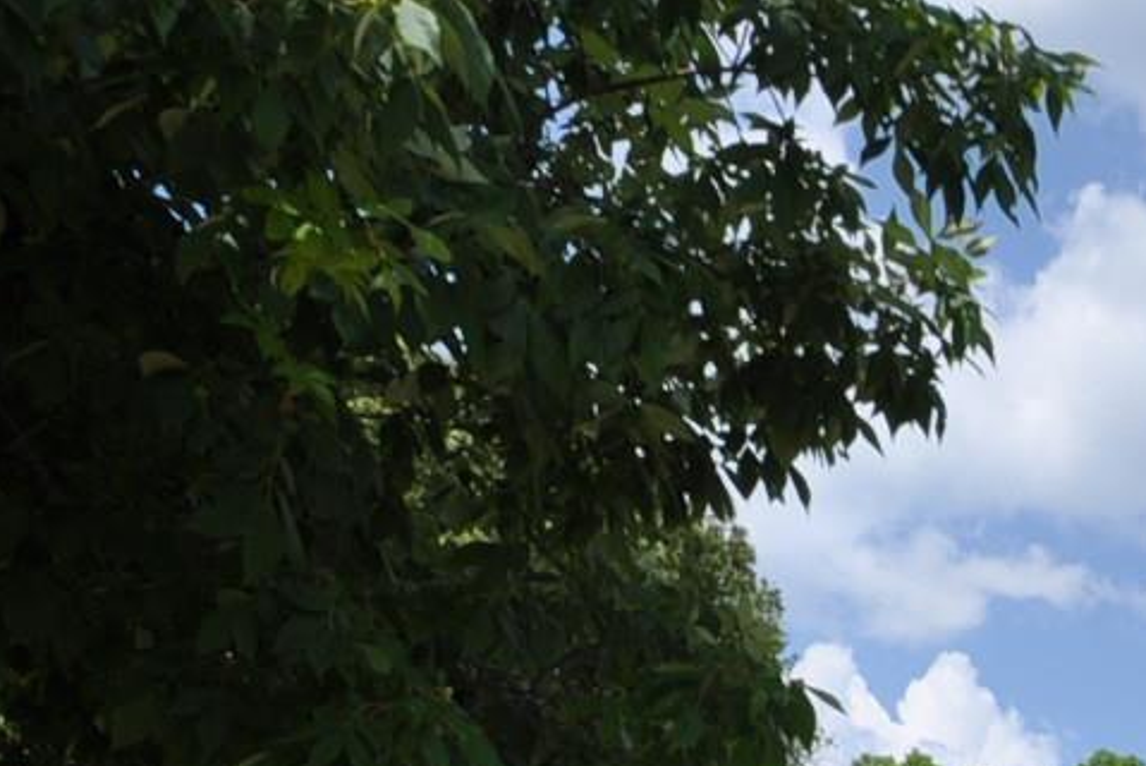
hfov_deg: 24.2
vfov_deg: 16.3
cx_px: 1675
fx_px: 2134
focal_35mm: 67
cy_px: 1472
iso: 200
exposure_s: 1/320
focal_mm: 10
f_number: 10
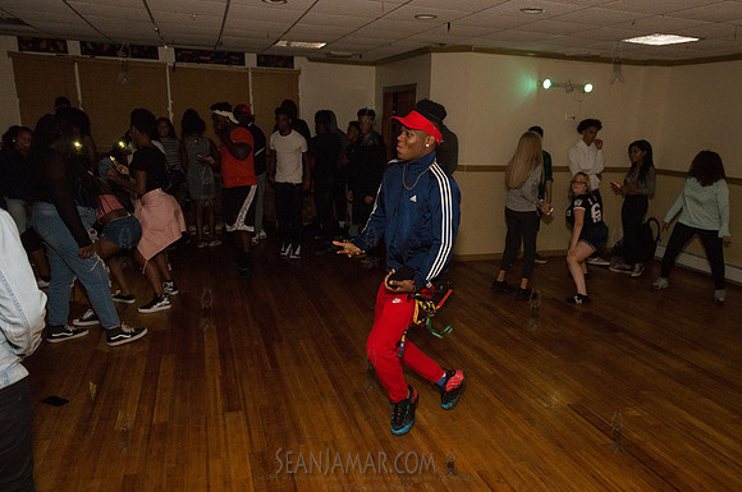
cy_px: 272
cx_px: 408
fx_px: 544
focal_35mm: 26
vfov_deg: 48.7
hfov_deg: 68.5
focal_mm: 24
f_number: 3.5
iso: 2500
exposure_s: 1/320
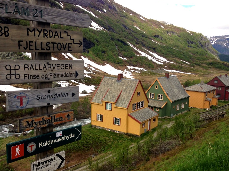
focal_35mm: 38
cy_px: 97
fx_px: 251
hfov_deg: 49.0
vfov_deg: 37.7
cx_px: 114
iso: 50
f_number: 2.4
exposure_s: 1/1323
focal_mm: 4.12
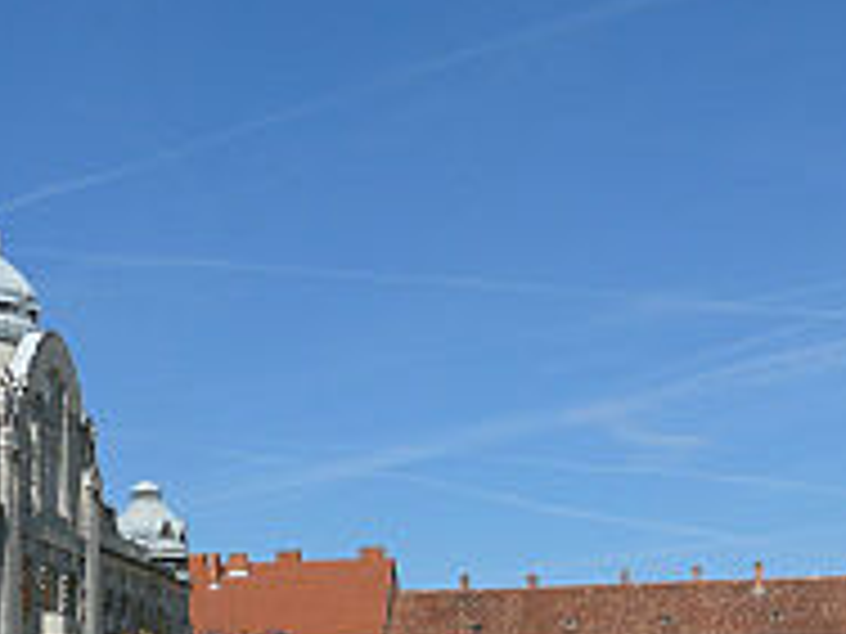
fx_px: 2053
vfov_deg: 17.0
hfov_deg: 22.7
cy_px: 701
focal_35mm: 84
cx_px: 774
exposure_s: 1/500
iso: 100
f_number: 7.1
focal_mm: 7.4
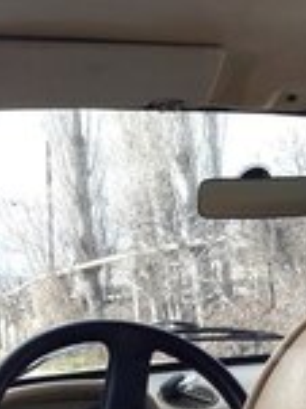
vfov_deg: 20.8
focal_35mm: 92
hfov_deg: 14.7
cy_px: 379
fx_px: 1086
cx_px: 482
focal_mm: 3.7
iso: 40
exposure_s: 1/132
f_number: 1.9
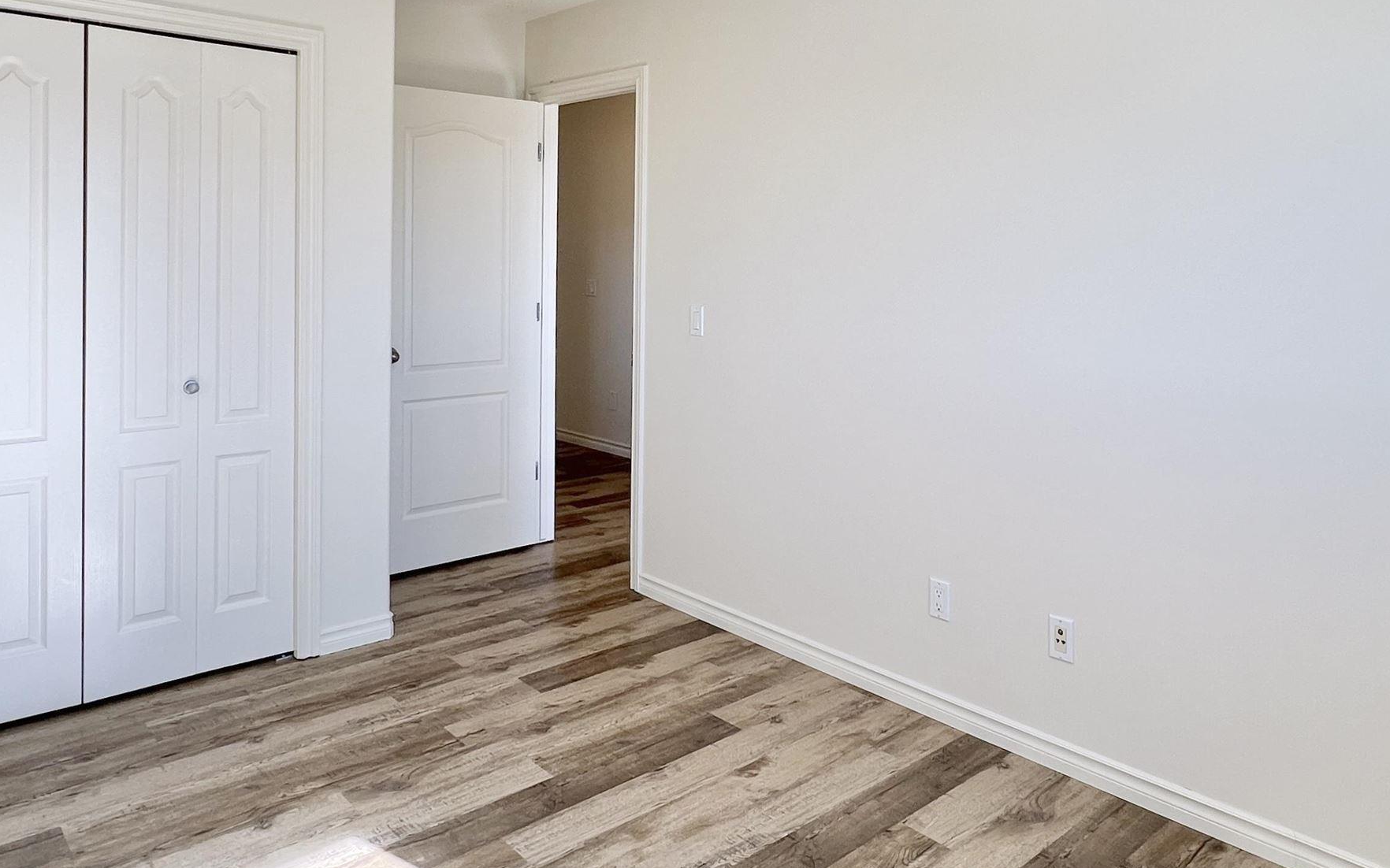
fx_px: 909
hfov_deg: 74.7
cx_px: 754
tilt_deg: -0.7
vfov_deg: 49.9
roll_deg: -1.3
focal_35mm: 24
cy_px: 273
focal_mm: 1.57
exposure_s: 1/120
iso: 40
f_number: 1.8
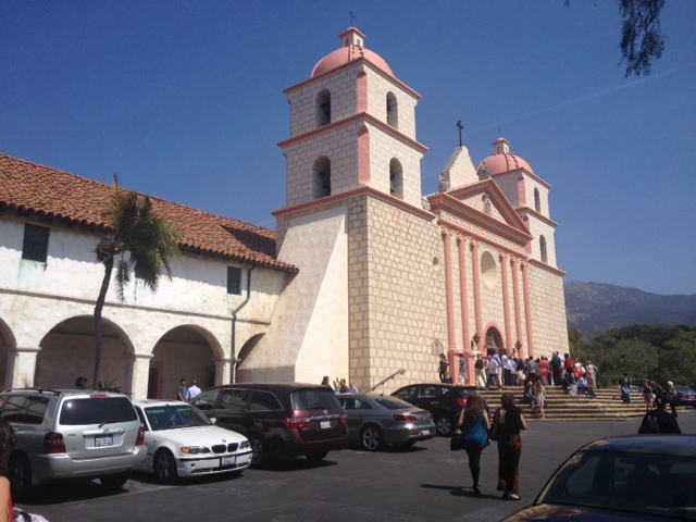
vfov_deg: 40.7
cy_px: 261
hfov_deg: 52.6
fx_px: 704
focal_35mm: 35
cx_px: 348
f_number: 2.4
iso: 50
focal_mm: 4.28
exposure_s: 1/3460
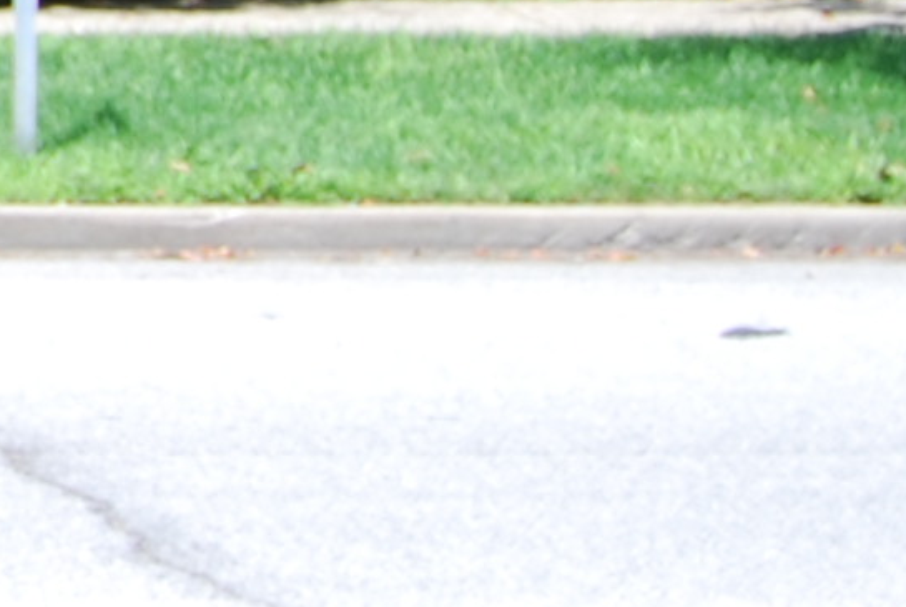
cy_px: -1434
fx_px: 8064
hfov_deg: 5.8
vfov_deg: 4.1
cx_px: -2110
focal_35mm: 320
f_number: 6.3
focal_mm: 30
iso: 100
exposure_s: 1/160
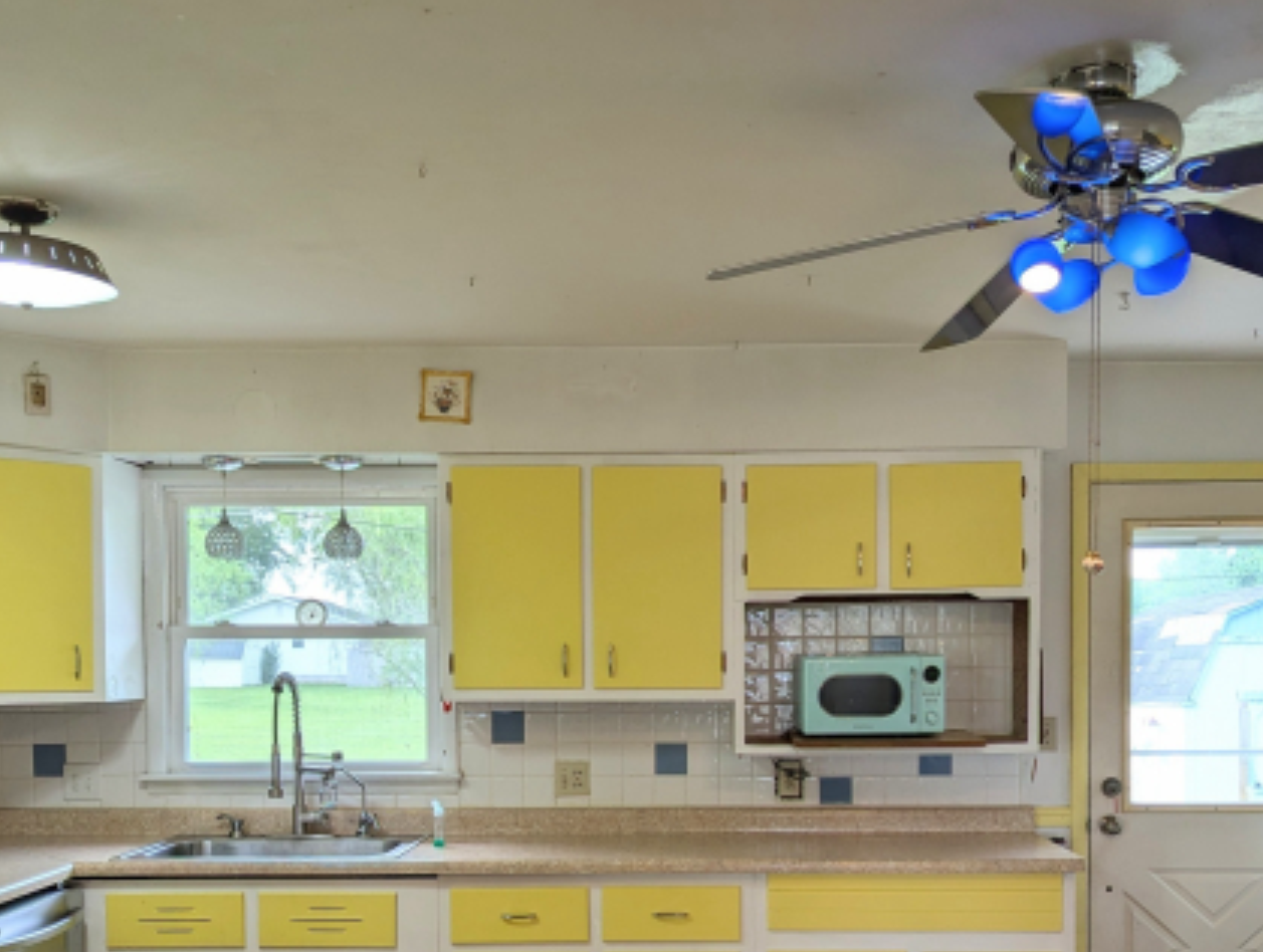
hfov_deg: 48.9
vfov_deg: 37.0
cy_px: 711
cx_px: 669
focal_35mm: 38
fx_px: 1389
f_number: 1.85
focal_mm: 6.81
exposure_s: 1/120
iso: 89
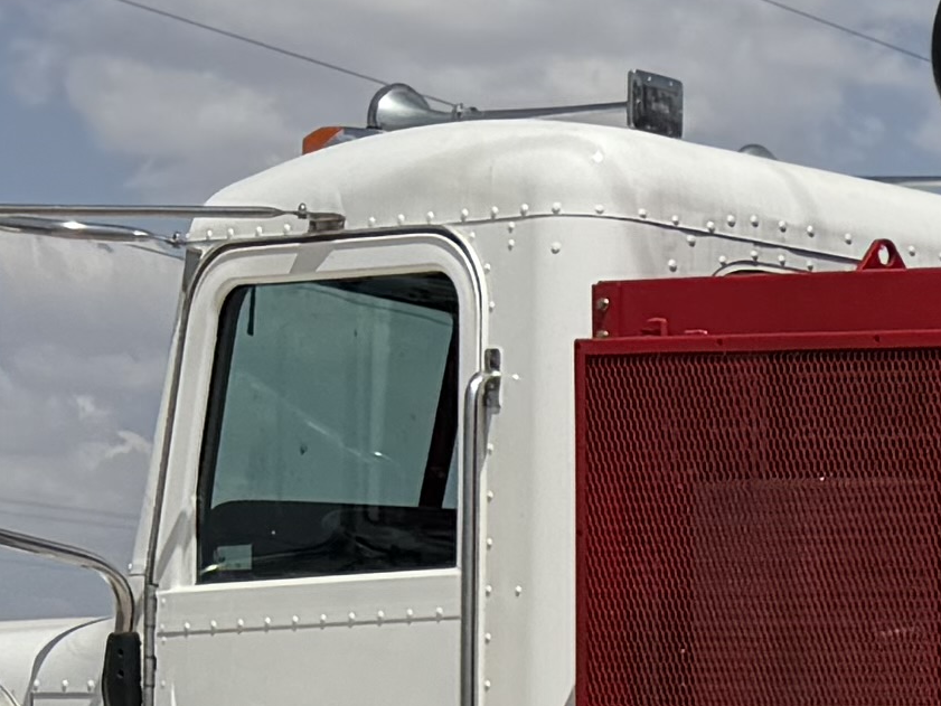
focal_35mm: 163
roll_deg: -1.5
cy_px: 988
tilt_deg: +1.4
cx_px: 2316
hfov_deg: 10.4
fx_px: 4432
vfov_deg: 8.9
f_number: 1.78
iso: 100
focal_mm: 6.76
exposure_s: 1/11905
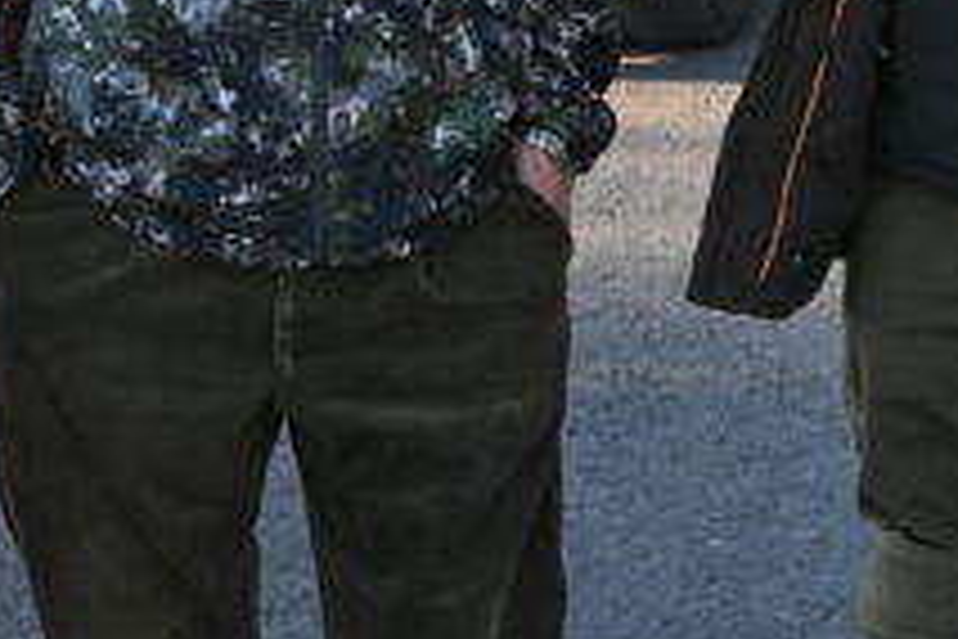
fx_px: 4029
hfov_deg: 13.3
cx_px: -126
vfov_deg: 8.9
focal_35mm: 151
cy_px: -146
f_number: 4.5
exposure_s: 1/250
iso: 400
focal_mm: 21
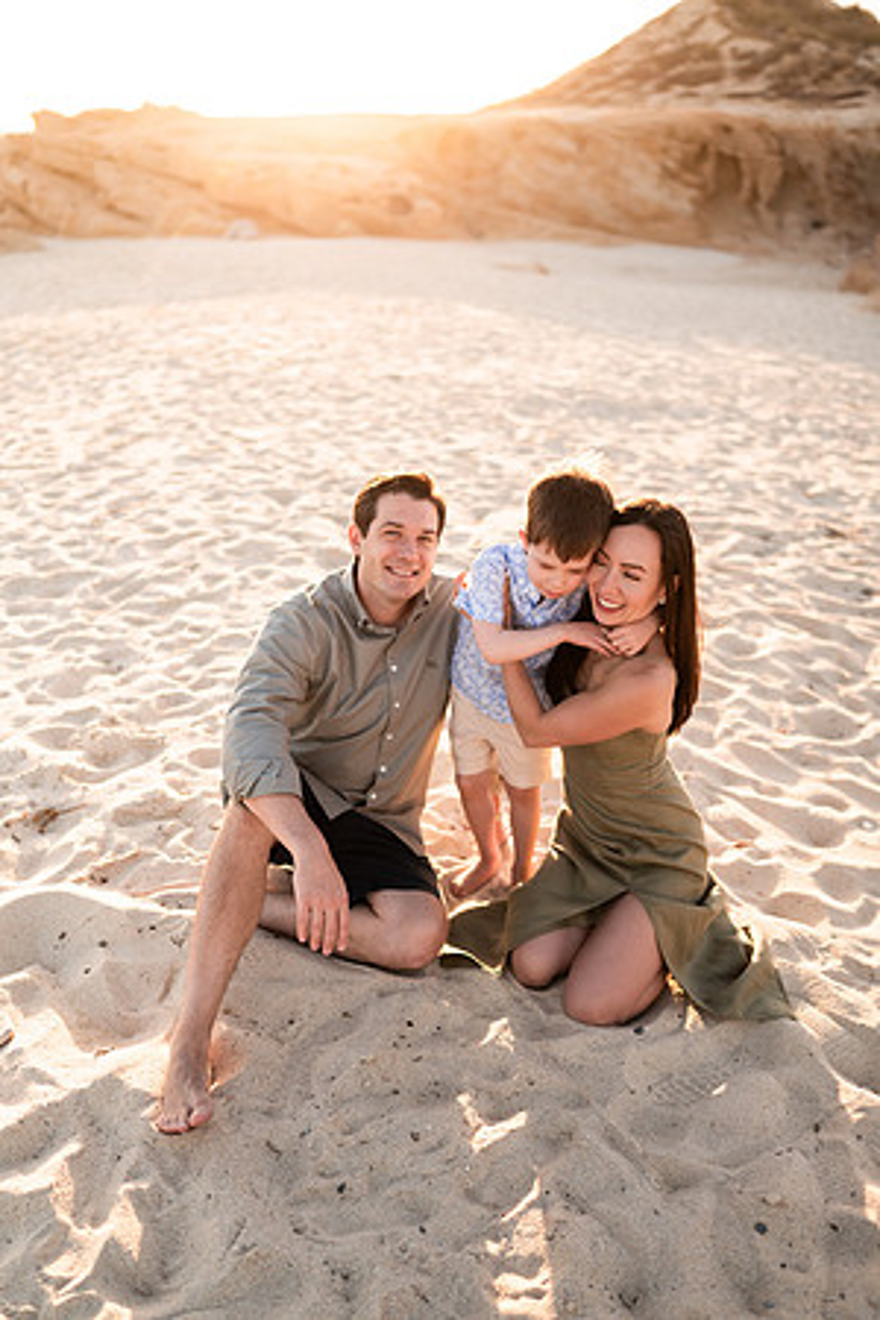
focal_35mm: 35
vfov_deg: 54.4
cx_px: 440
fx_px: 1283
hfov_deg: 37.9
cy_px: 660
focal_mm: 35
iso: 100
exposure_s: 1/2500
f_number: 1.8
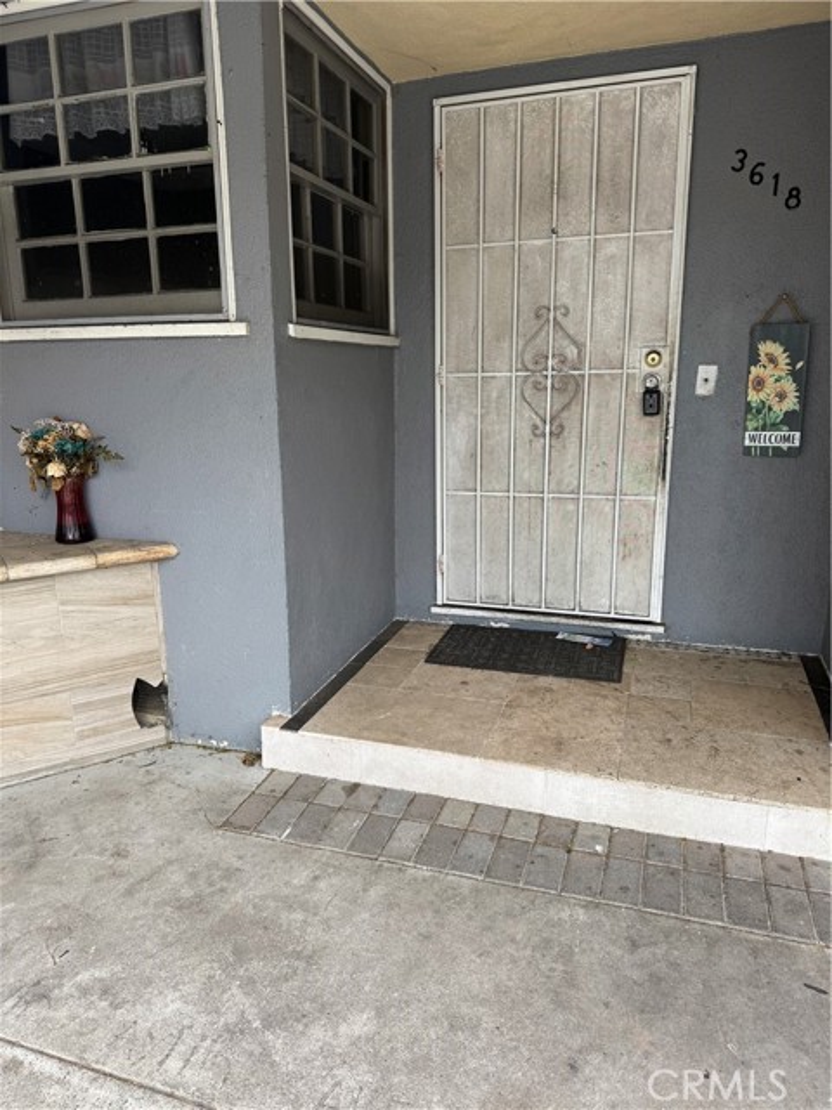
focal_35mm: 24
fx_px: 769
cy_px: 555
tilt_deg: -14.1
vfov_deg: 71.6
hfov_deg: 56.8
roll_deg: +1.3
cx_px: 416
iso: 80
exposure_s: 1/567
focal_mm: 6.76
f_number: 1.78
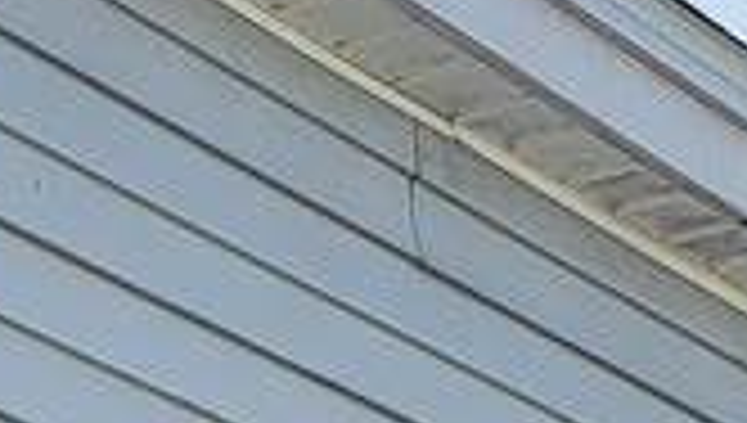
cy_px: 1152
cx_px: 220
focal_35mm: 218
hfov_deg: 9.9
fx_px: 4325
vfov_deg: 5.3
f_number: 2.4
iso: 50
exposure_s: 1/1111
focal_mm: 4.3
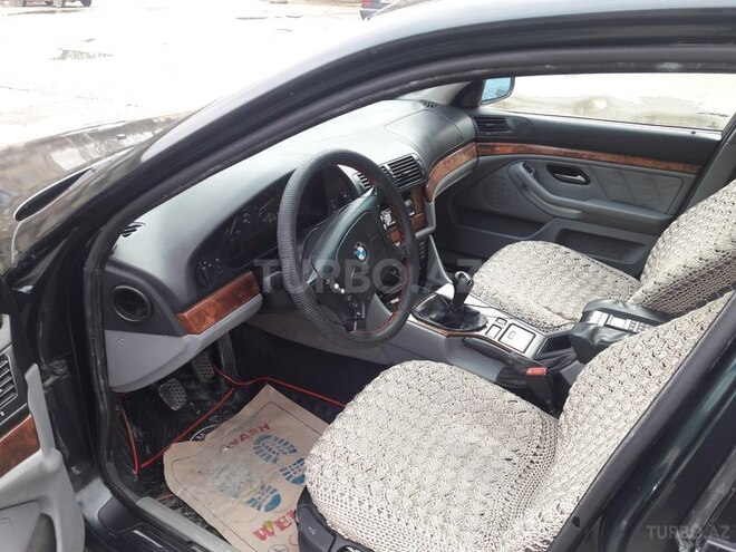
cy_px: 276
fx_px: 595
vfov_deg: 49.7
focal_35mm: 28
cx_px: 368
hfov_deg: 63.4
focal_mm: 3.7
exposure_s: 1/103
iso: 40
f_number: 1.9
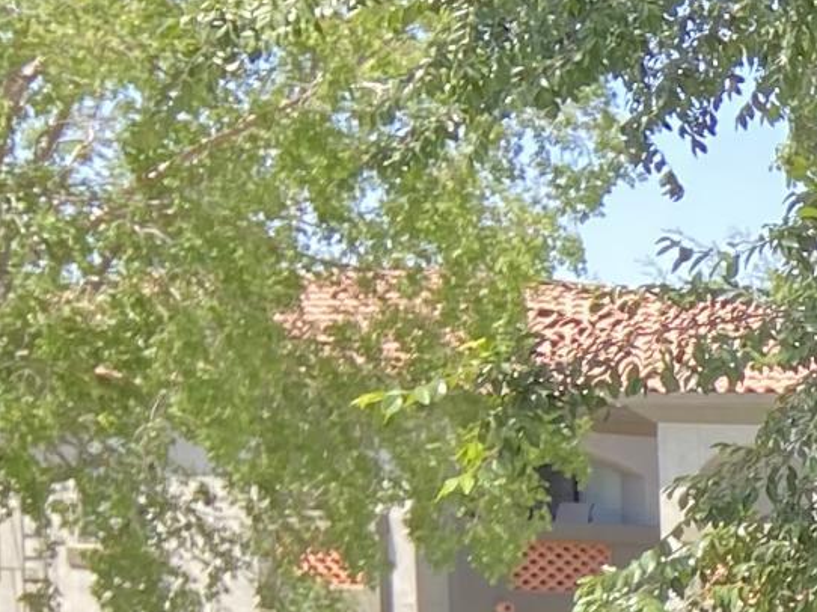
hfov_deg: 11.1
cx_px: 2089
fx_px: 3397
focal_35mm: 144
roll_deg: -2.1
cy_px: 1078
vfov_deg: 9.8
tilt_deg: -7.9
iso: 32
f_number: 1.8
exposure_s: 1/315
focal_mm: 4.25
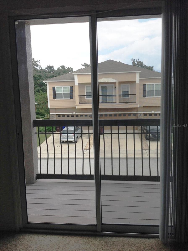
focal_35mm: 35
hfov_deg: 40.6
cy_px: 126
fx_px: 254
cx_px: 94
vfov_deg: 52.7
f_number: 2.4
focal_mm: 4.28
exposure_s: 1/687
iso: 50
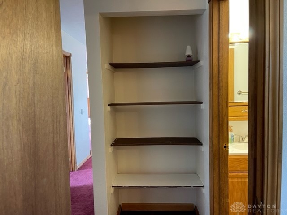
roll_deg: +1.3
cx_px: 144
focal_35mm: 26
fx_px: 216
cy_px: 108
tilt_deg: -3.5
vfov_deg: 53.1
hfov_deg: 67.3
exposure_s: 1/60
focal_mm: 5.1
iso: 200
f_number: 1.6
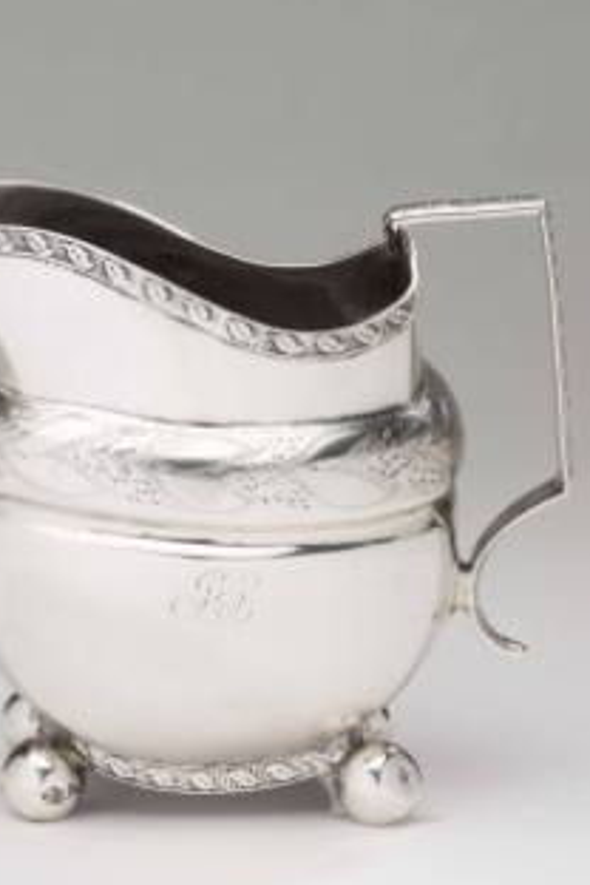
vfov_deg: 12.4
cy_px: 383
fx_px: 4056
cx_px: 237
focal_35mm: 165
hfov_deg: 8.3
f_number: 29
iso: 100
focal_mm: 105
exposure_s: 1/160
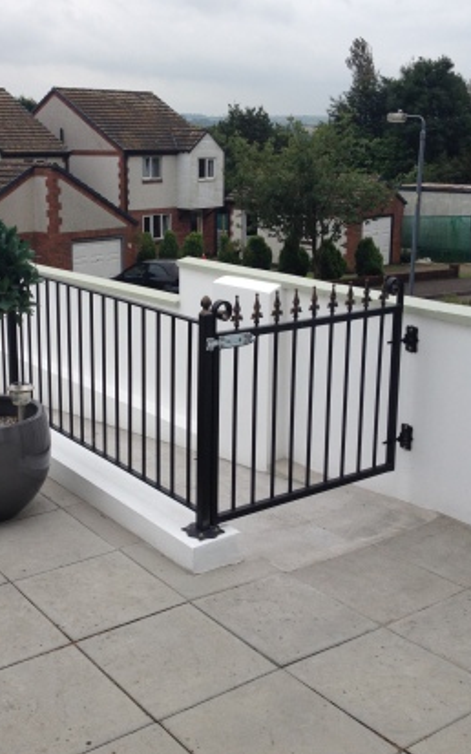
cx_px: 137
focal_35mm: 46
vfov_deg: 43.3
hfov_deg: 27.7
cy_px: 314
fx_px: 945
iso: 64
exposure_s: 1/673
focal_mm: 4.28
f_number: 2.4
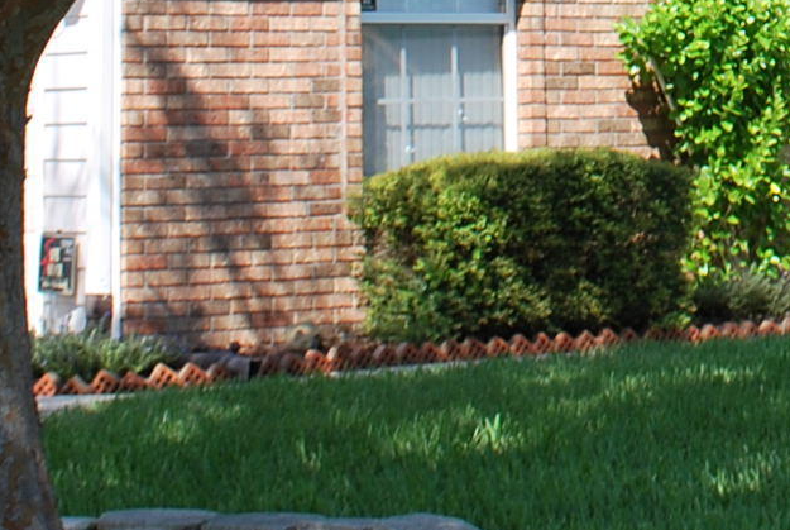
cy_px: -347
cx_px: 857
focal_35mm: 153
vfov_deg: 8.7
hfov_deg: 13.2
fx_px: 3363
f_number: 7.1
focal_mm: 22
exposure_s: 1/200
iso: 100
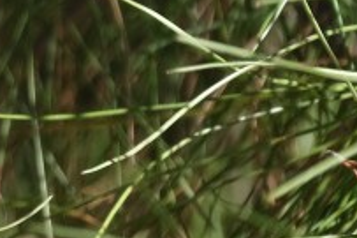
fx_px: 30775
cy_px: 14
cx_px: -257
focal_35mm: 3106
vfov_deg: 0.4
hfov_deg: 0.7
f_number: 5.6
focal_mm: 400
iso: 500
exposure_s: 1/500
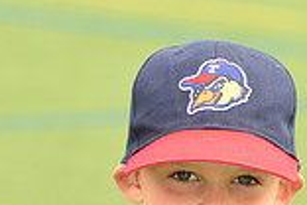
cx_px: 173
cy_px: 318
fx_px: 5884
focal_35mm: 690
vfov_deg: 2.0
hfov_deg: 3.0
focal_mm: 185
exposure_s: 1/200
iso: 250
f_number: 8
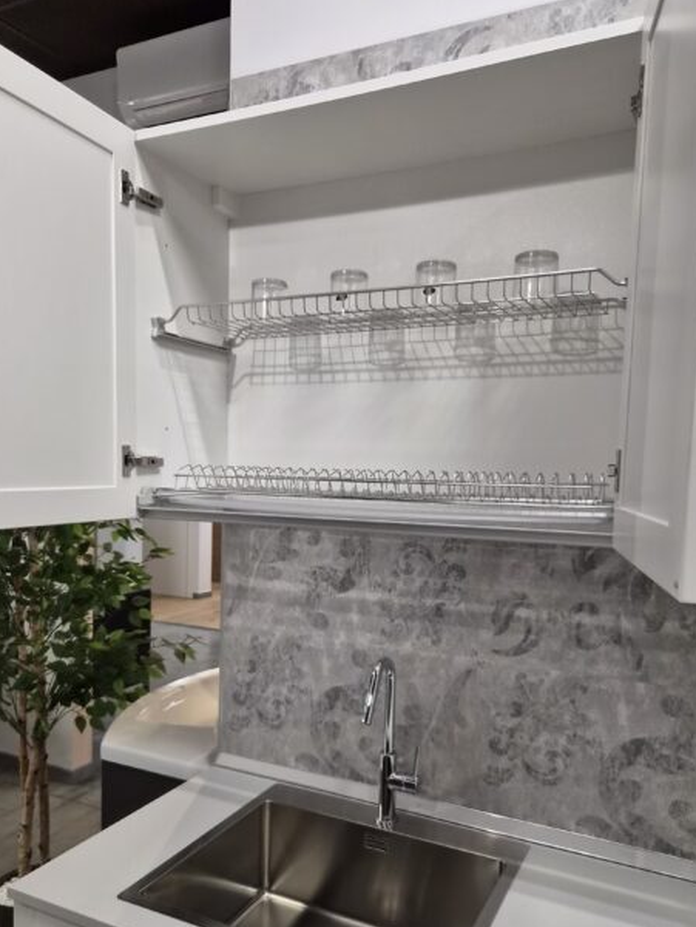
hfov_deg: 49.8
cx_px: 339
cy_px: 521
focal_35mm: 28
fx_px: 750
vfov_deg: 63.2
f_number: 1.8
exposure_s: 1/100
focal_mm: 5.4
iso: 250
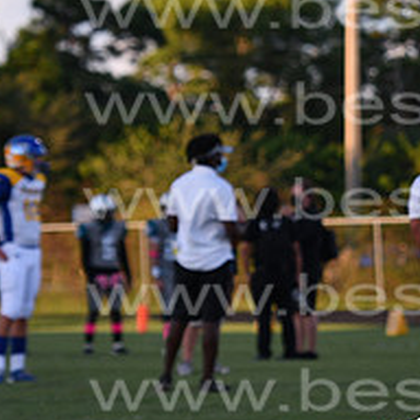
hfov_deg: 3.8
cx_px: 584
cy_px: 156
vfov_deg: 3.8
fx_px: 6342
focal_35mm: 462
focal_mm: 120
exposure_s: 1/2000
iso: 400
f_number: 4
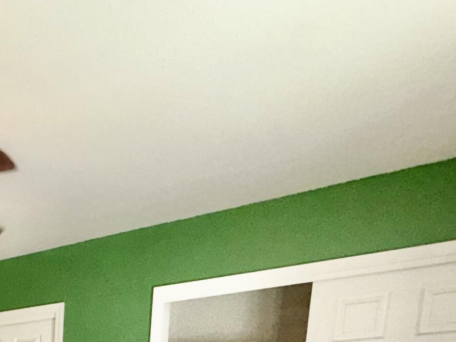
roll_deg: +1.2
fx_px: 619
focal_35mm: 47
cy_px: 554
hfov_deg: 32.8
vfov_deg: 22.9
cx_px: -98
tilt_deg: -11.4
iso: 100
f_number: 2.2
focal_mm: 2.22
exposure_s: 1/60
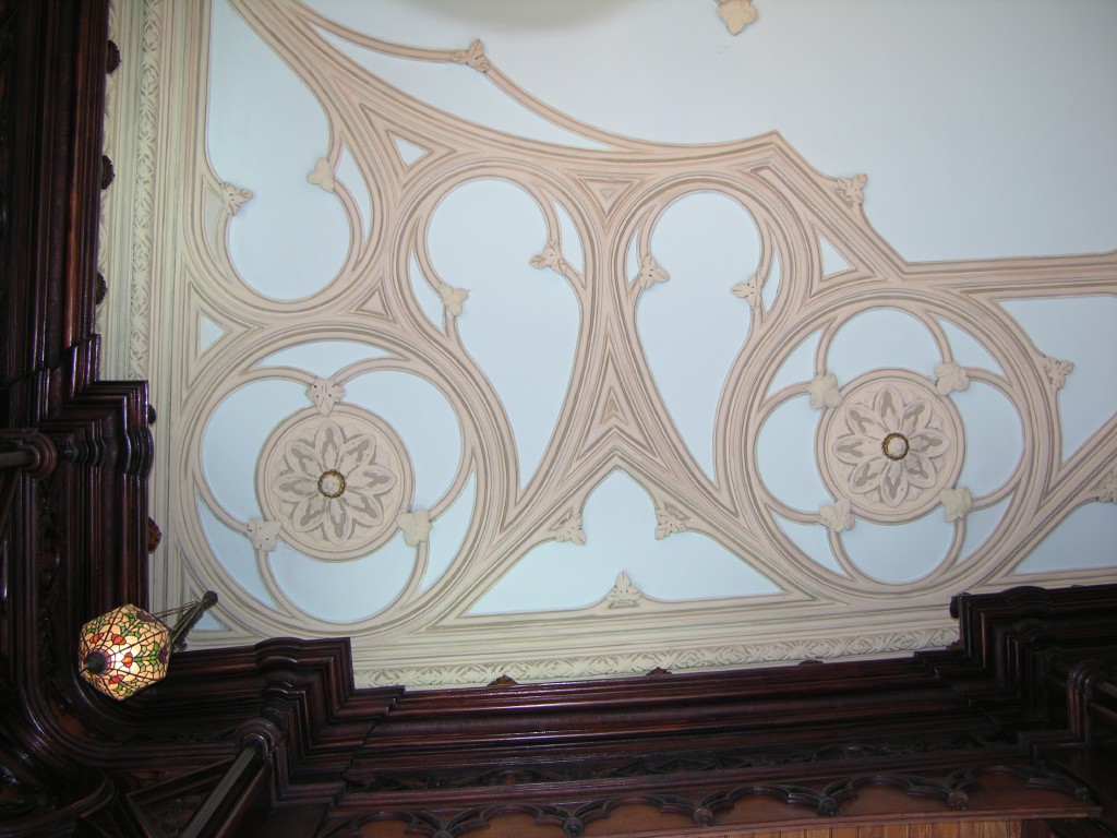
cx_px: 558
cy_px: 419
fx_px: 1162
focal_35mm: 36
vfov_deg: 39.7
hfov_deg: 51.4
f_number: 2.8
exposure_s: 1/30
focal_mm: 9.2
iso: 50
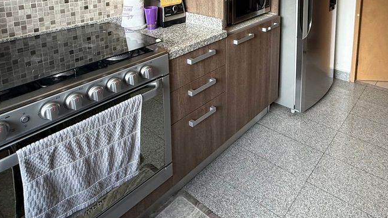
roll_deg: -0.9
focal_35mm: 28
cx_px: 236
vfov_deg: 36.9
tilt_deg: -7.3
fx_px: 288
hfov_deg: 67.2
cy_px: -4
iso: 160
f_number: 2.2
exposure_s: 1/120
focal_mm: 2.22
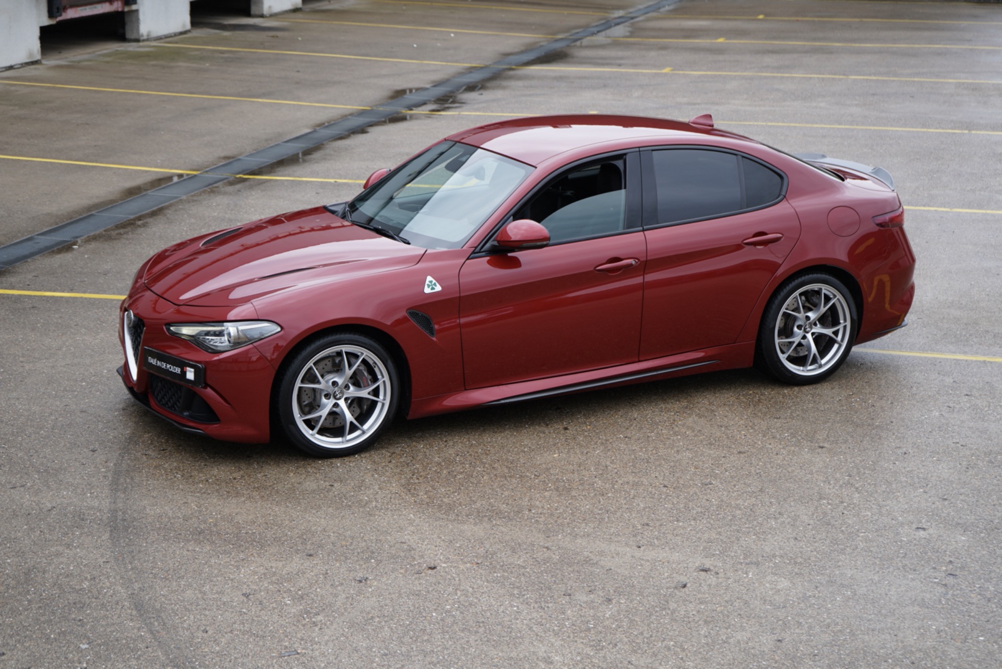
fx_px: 1699
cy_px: 334
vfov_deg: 22.3
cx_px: 501
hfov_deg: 32.9
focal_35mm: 61
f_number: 5.6
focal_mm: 61
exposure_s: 1/160
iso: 100
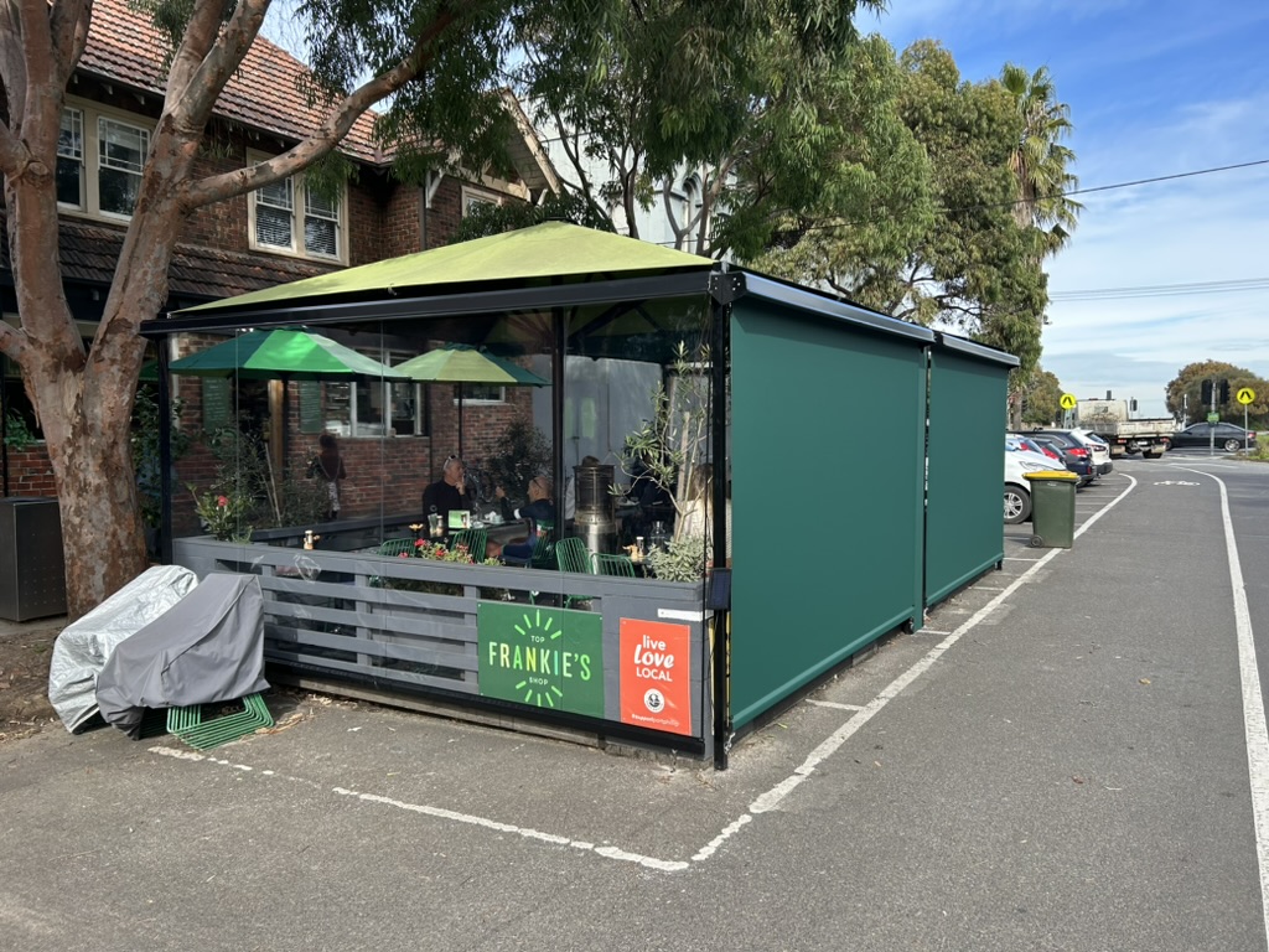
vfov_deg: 53.1
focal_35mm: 26
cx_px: 634
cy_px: 476
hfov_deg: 67.3
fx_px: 953
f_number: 1.5
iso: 50
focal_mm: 5.7
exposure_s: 1/909
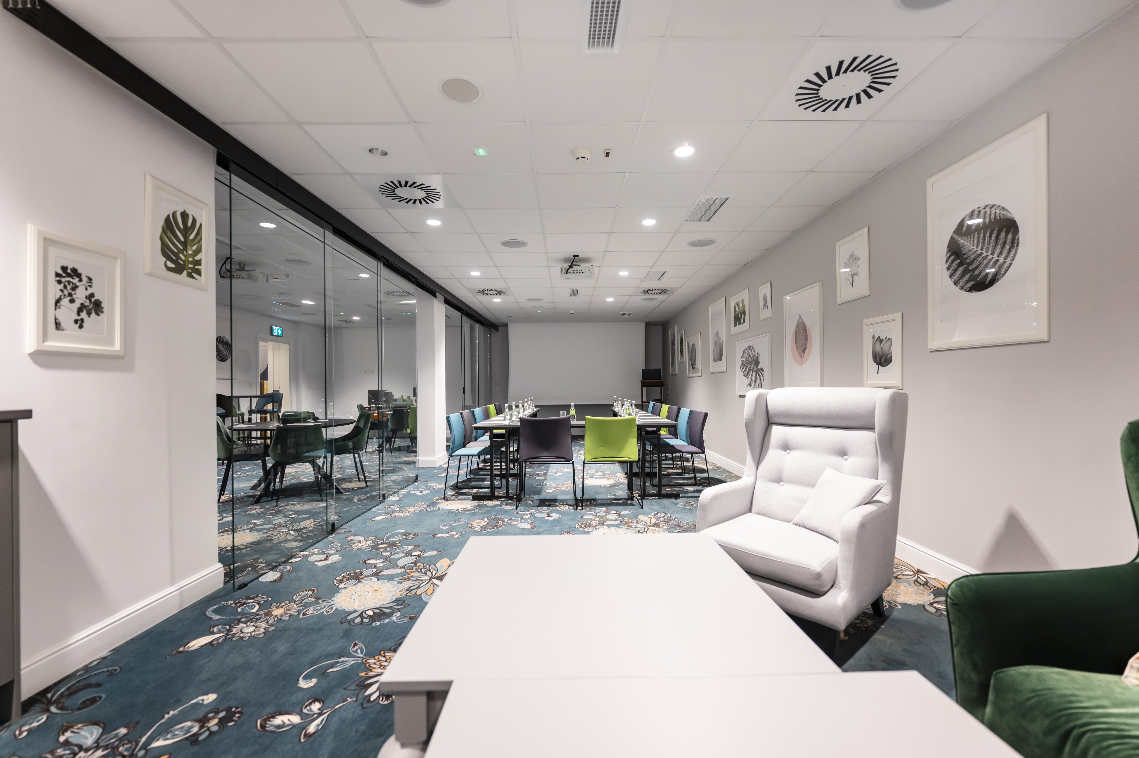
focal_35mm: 15
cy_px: 379
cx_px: 570
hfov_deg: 100.4
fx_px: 474
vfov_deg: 77.2
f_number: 2.8
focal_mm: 15
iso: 1000
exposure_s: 1/100
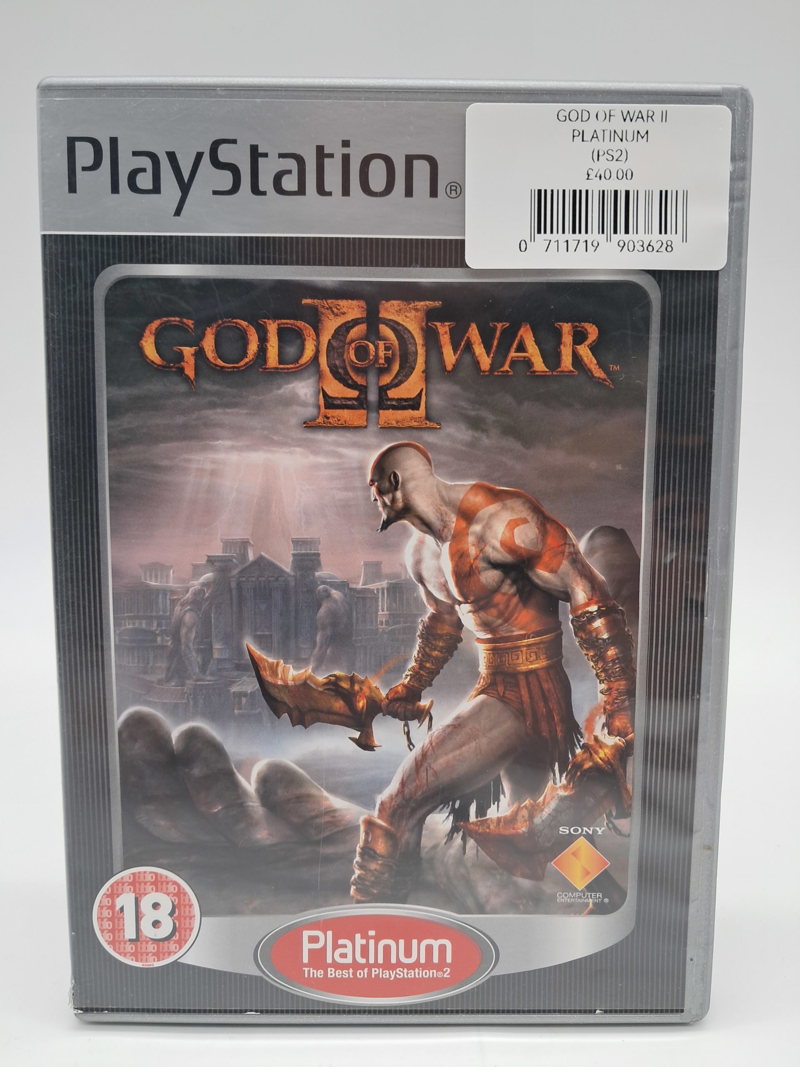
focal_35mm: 27
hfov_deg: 51.4
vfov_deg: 65.3
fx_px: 832
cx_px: 400
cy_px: 534
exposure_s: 1/50
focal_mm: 4
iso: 50
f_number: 1.8
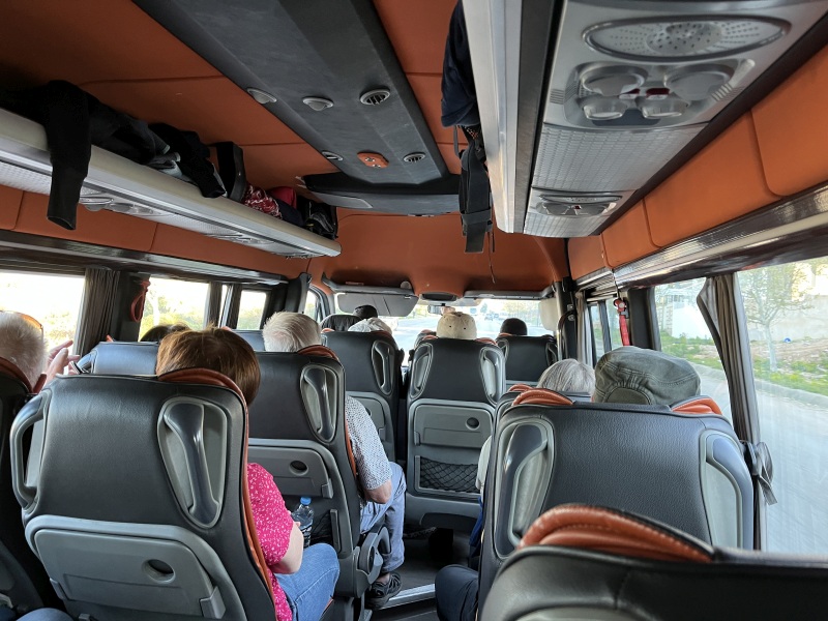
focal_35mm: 26
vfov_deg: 53.1
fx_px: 622
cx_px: 414
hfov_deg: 67.3
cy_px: 310
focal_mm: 5.1
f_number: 1.6
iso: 160
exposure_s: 1/60
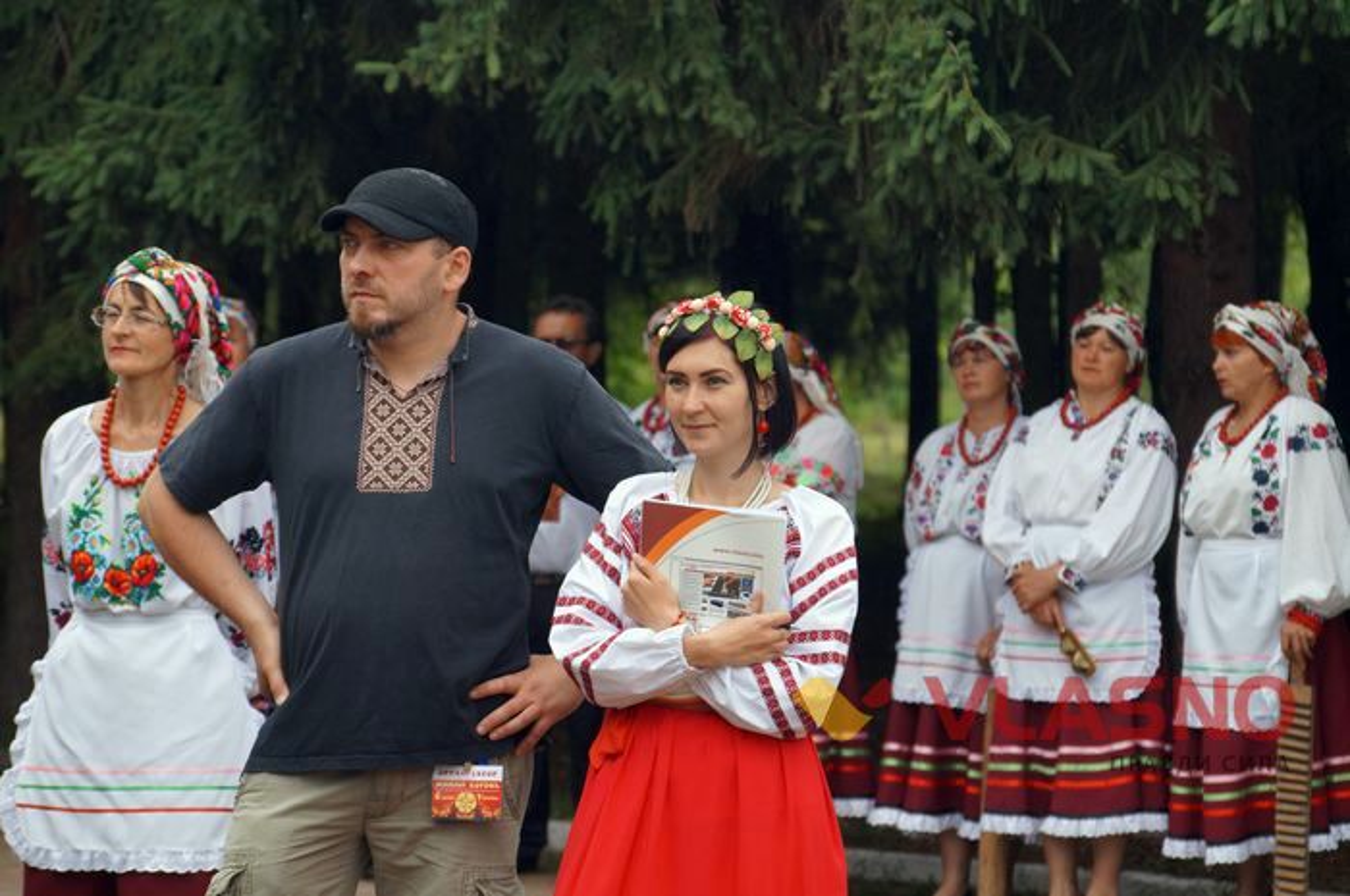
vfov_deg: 8.7
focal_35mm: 158
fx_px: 5899
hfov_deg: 13.1
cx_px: 675
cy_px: 448
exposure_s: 1/200
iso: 250
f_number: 5.6
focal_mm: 105
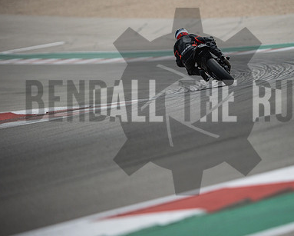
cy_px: 102
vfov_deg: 3.6
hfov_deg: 4.5
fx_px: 3710
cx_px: 187
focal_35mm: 426
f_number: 2
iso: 400
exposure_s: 1/4000
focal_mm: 200
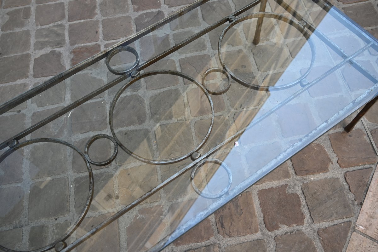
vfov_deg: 42.6
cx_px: 189
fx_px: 323
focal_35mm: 31
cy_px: 126
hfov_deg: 60.7
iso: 250
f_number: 4
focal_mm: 20.5
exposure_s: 1/250
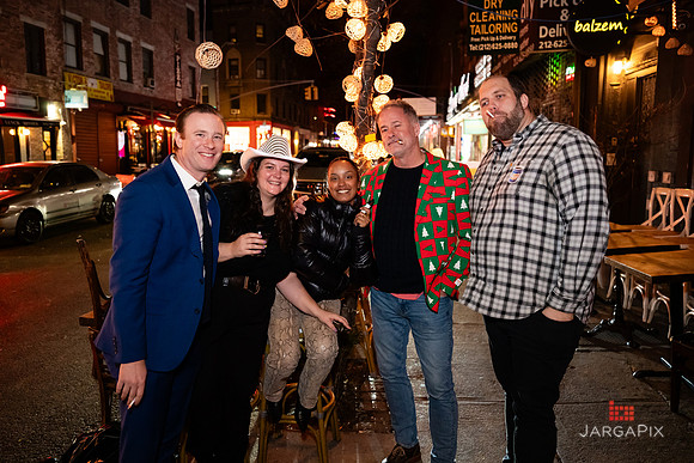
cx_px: 342
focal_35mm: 28
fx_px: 534
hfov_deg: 66.0
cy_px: 223
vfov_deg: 46.9
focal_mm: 26
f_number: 2.8
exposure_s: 1/125
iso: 3200
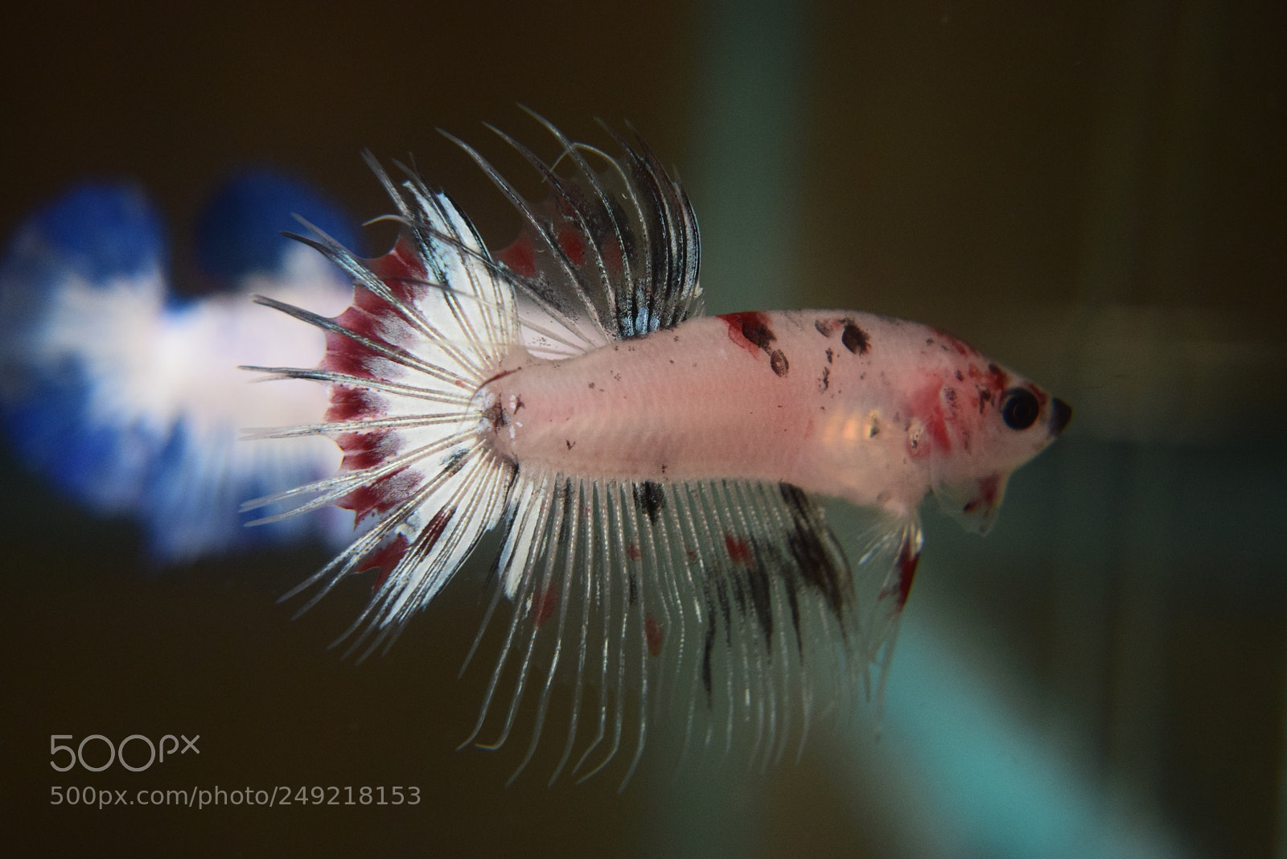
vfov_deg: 30.9
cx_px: 644
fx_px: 1556
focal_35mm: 44
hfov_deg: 44.9
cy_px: 430
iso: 1600
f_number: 4.2
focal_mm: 29
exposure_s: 1/60
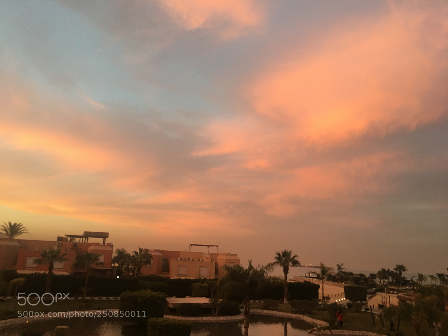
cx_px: 224
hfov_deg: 61.7
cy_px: 168
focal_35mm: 29
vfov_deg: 48.2
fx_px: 375
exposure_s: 1/33
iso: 50
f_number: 2.2
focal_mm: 4.15
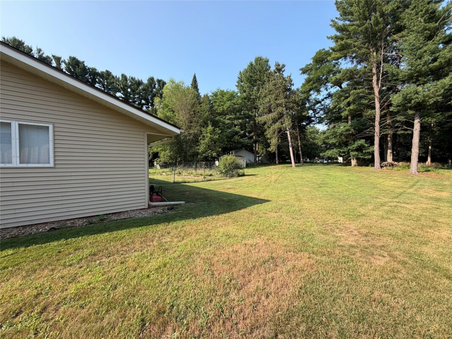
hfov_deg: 102.1
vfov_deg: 85.7
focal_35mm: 14
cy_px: 170
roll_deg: +0.5
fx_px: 183
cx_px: 226
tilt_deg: -0.8
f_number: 2.2
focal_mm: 2.22
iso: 40
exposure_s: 1/585
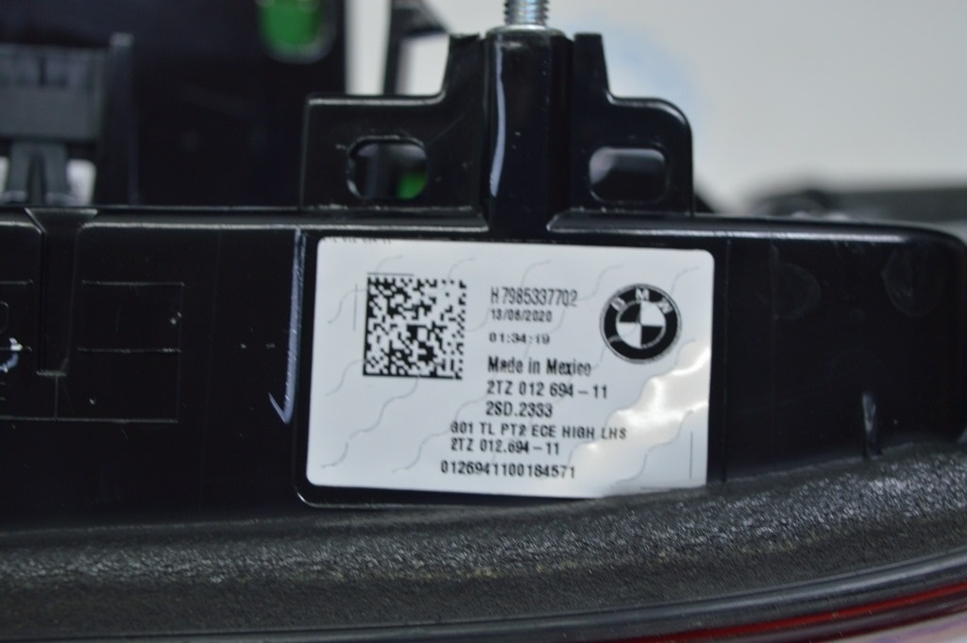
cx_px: 484
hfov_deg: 33.4
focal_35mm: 60
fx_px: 1610
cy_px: 322
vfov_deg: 22.6
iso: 400
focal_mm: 40
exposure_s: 1/40
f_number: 5
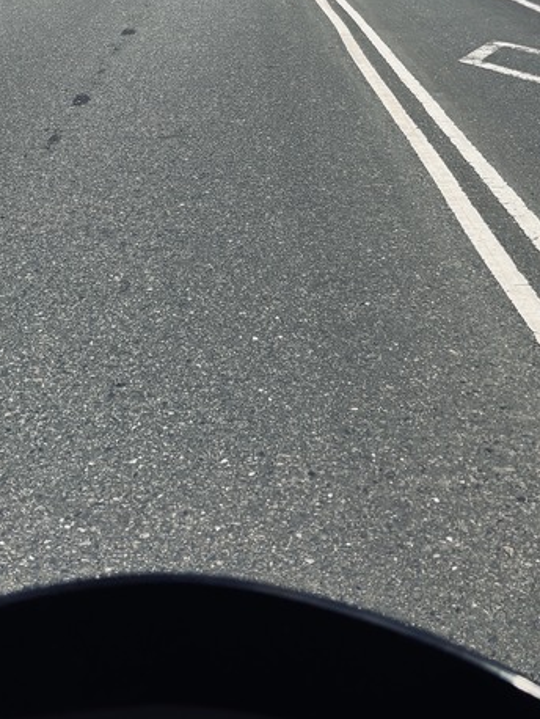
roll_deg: -1.0
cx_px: 149
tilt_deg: -11.4
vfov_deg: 31.6
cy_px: 121
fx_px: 1226
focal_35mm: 59
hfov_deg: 24.6
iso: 50
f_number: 1.6
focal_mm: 5.96
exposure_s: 1/2933
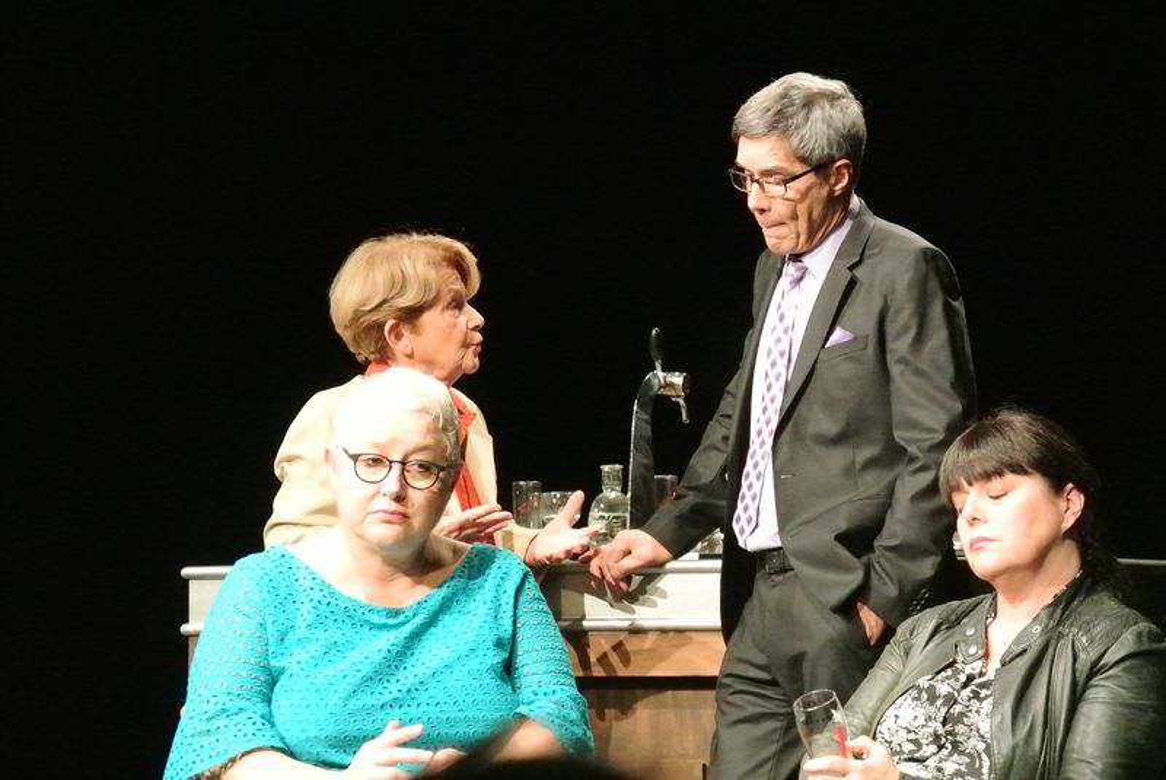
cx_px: 583
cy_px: 390
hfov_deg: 12.8
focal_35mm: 160
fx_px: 5187
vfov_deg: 8.6
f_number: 4.5
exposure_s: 1/80
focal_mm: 59.4
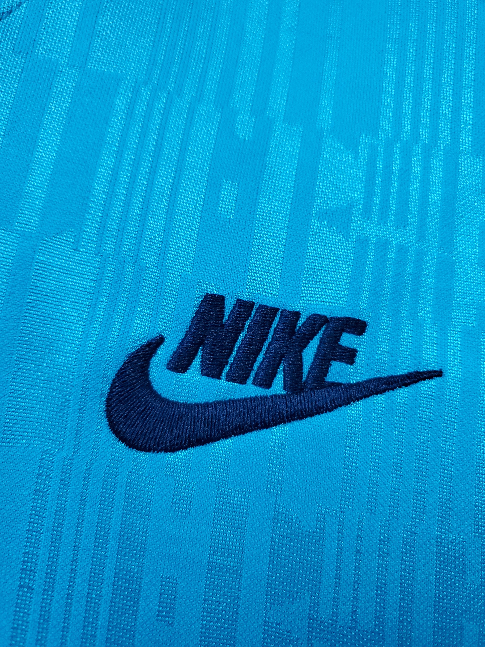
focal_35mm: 26
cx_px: 242
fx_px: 486
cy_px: 324
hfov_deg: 53.1
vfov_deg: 67.3
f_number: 1.5
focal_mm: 4.3
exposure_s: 1/50
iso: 640
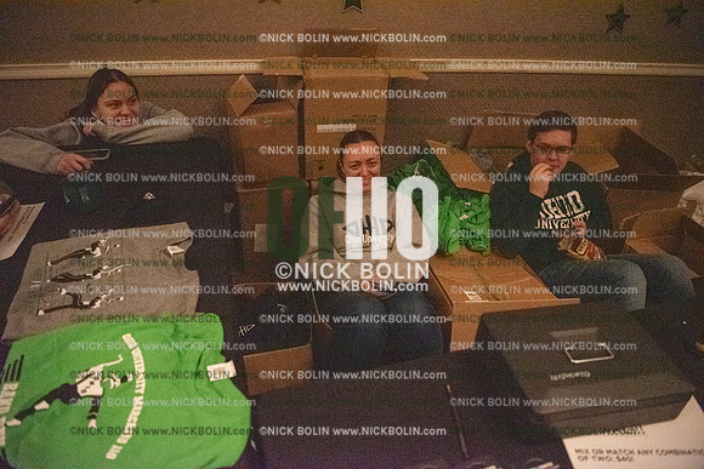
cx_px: 352
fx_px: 469
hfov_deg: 73.7
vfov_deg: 53.2
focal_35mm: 24
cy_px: 234
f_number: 2.8
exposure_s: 1/2500
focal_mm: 24
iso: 10000
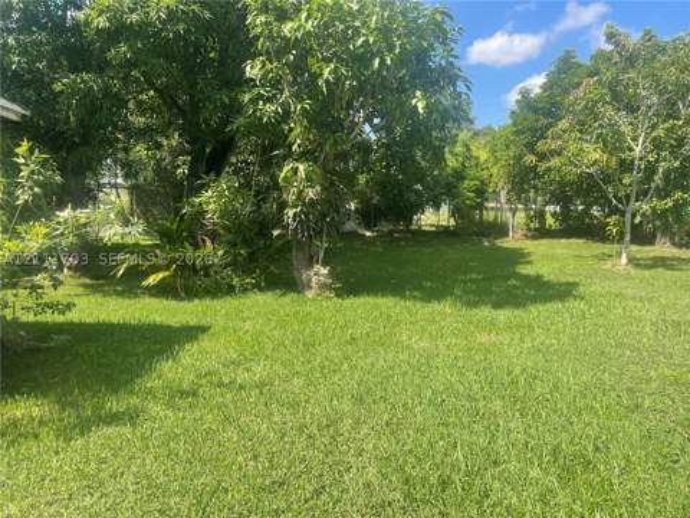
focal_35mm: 26
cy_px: 259
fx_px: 518
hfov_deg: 67.3
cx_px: 345
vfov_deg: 53.1
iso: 32
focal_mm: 4.2
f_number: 1.6
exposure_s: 1/1689
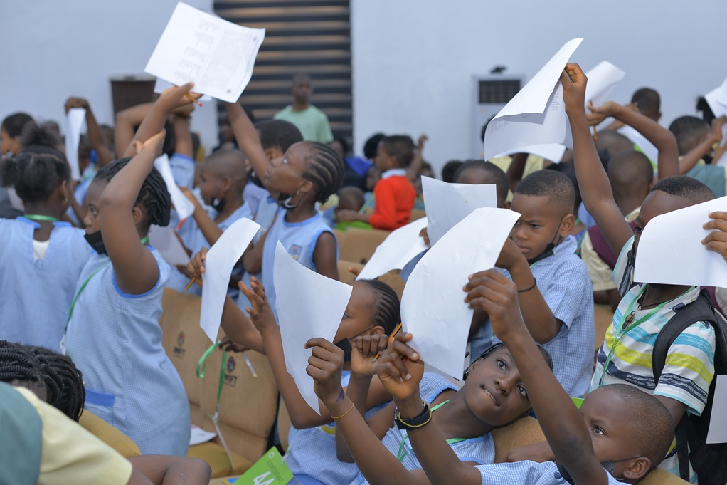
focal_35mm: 54
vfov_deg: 25.1
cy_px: 237
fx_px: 1090
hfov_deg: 36.9
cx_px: 392
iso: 1000
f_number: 4
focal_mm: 50
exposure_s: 1/160
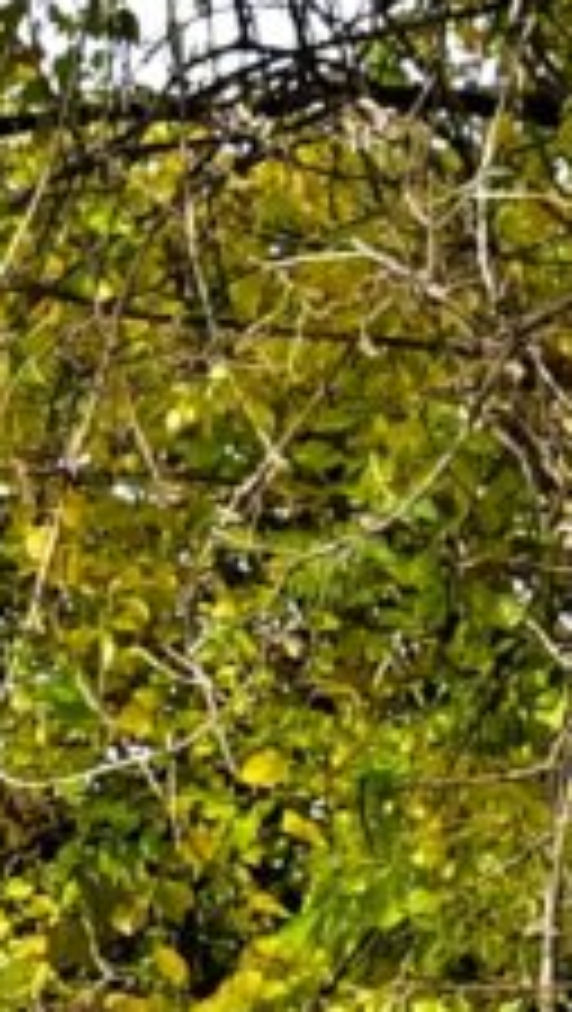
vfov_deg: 4.8
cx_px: -2311
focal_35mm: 429
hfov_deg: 2.7
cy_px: 2793
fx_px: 11537
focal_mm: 36
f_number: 14
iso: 400
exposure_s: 1/160
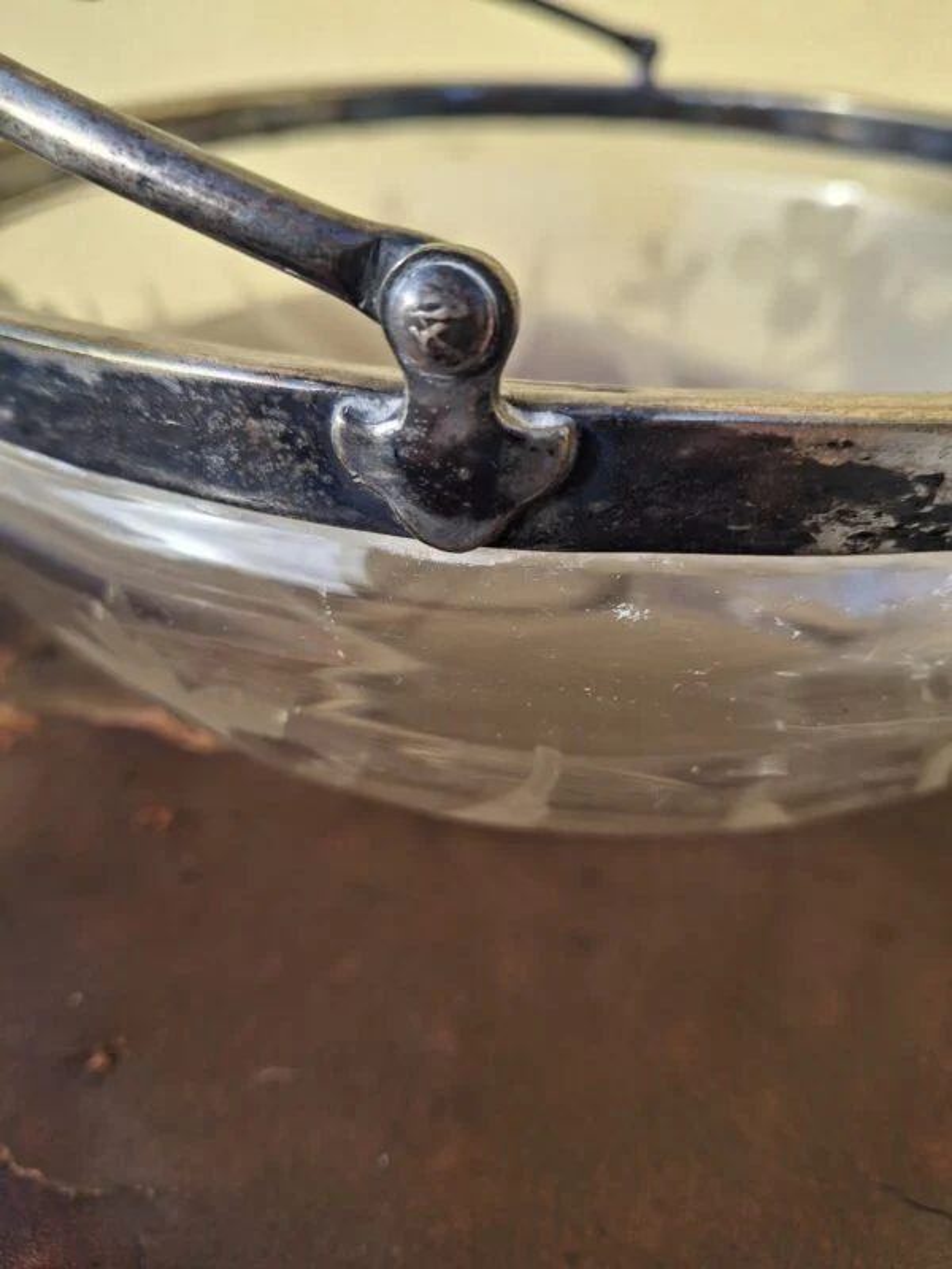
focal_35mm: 25
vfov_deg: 69.4
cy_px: 634
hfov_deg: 54.9
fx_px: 917
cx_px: 476
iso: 25
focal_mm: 4.69
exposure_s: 1/259
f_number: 1.8
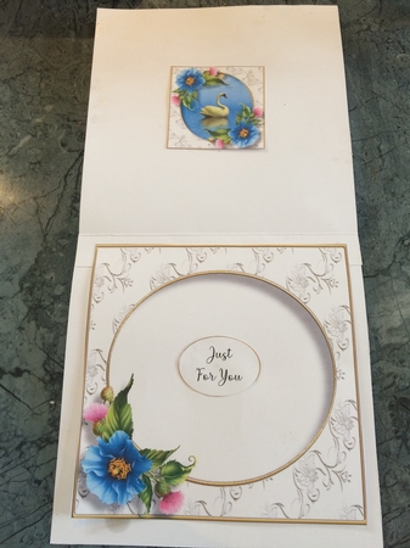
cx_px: 205
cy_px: 274
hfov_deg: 48.2
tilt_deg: -72.8
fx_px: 458
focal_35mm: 29
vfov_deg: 61.7
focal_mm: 4.15
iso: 50
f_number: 2.2
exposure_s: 1/33
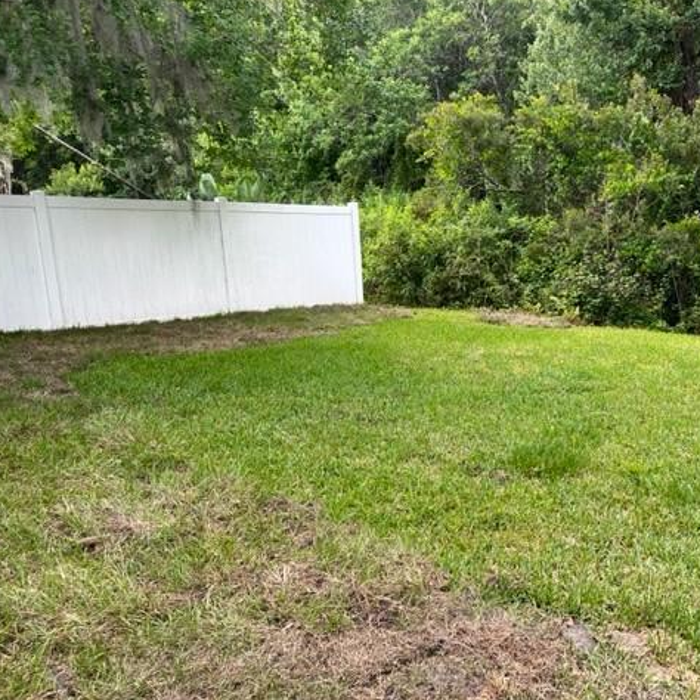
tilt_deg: -12.6
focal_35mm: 31
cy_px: 349
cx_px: 458
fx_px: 709
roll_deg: +2.7
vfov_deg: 52.5
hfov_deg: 51.7
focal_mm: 5.7
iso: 50
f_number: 1.5
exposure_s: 1/521
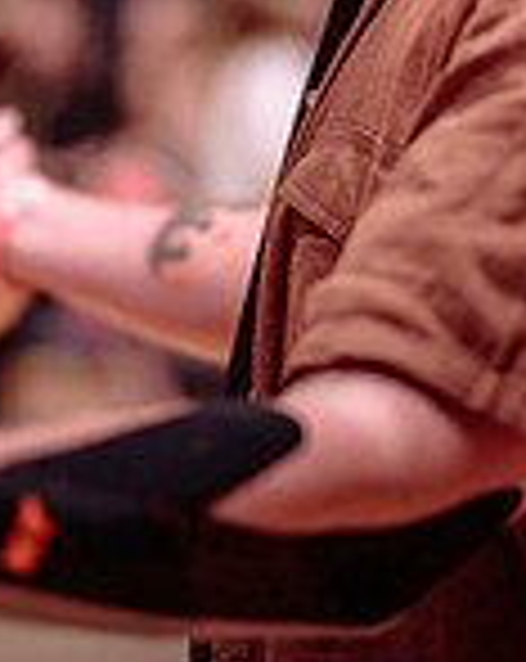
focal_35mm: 197
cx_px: 232
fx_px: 3846
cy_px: 58
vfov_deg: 9.8
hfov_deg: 7.8
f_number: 1.2
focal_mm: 50
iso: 1600
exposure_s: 1/250
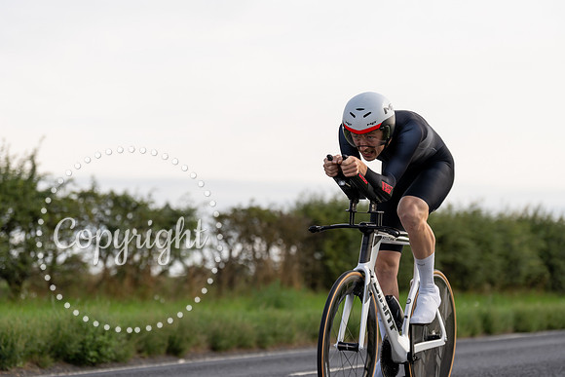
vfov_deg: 12.3
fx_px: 1742
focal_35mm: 111
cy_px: 188
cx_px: 282
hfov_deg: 18.4
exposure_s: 1/1000
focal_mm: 111
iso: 100
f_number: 3.2
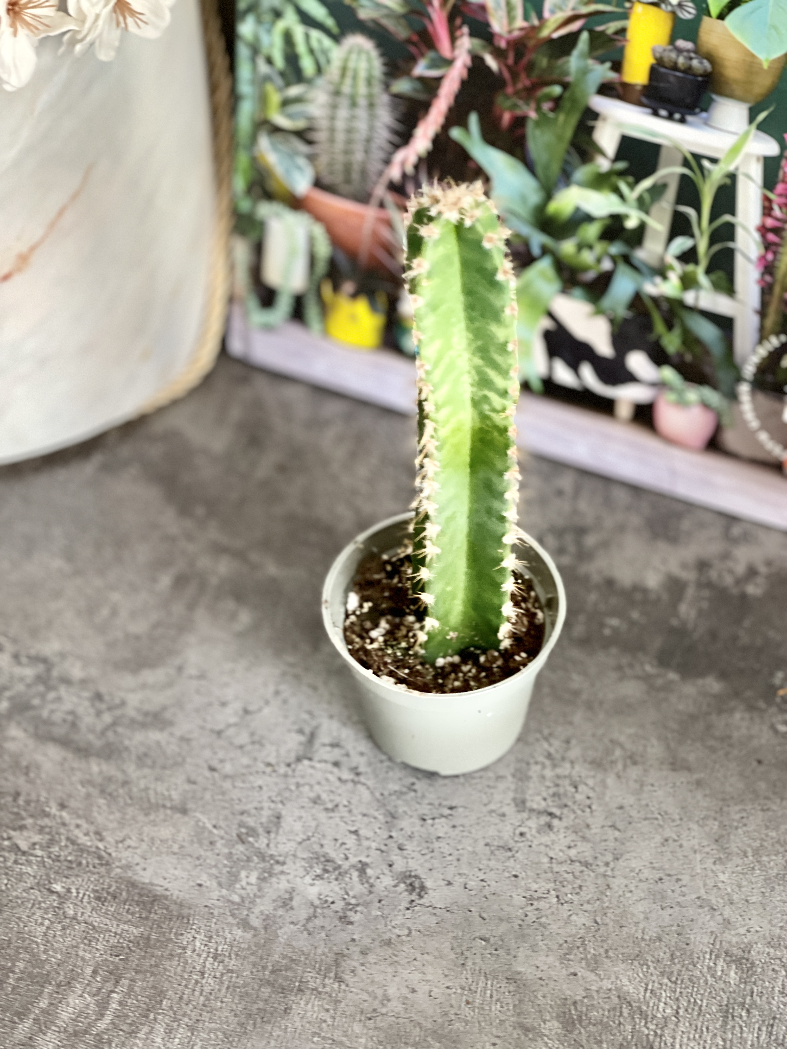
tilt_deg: -47.8
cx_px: 394
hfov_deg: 22.9
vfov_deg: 30.3
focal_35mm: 64
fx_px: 1940
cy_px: 524
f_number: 2.2
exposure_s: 1/33
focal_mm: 7.5
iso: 320
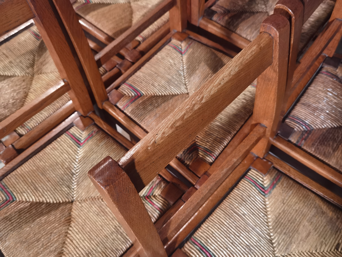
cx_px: 171
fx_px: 326
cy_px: 128
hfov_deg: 55.4
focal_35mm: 33
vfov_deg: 42.9
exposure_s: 1/33.3
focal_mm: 6.71
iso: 400
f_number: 1.9
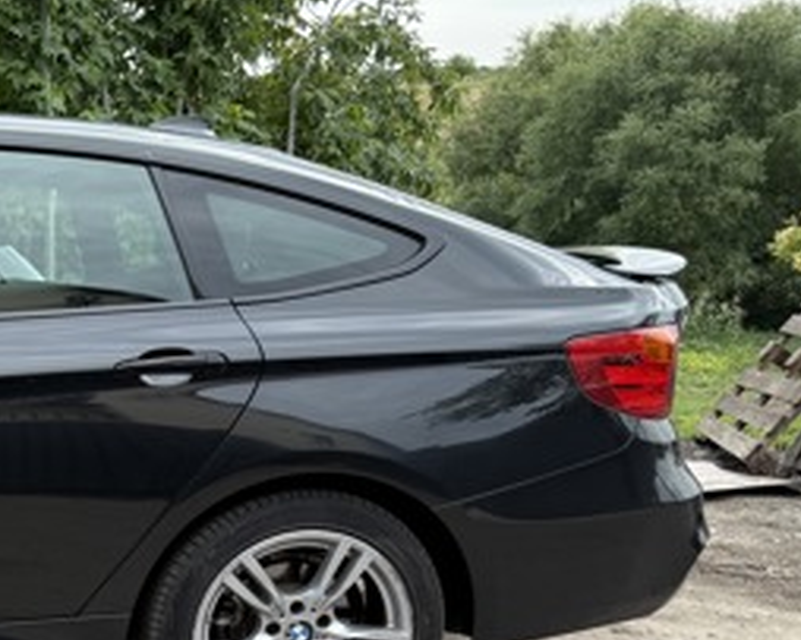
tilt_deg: -20.1
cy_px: 649
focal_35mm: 59
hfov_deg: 27.9
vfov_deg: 24.5
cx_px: -164
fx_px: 1398
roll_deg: +0.1
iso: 80
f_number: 1.78
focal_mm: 6.76
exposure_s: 1/931
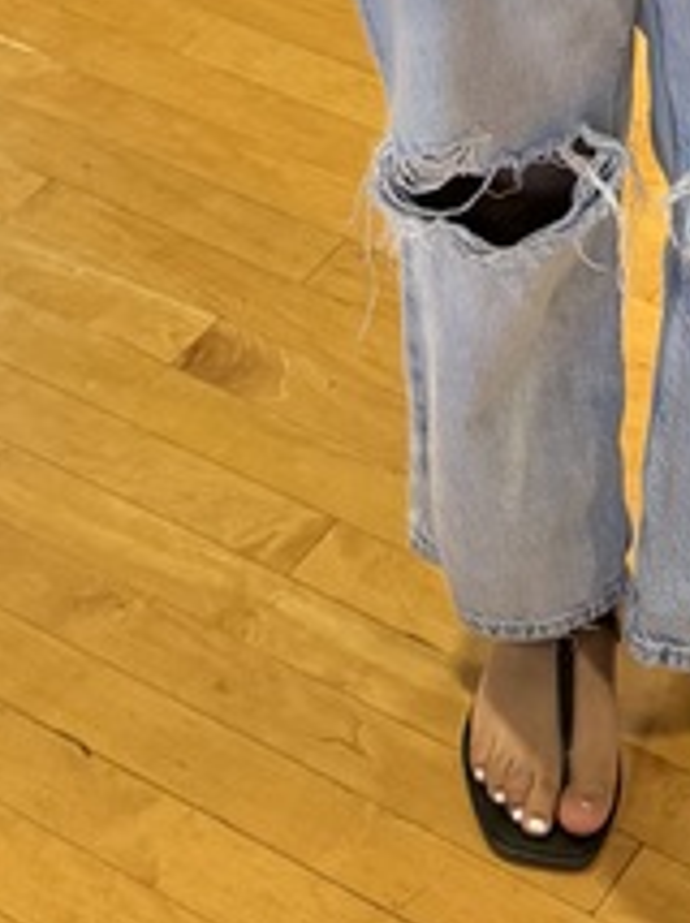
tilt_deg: -18.2
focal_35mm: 115
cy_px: -841
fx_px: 3063
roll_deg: +1.6
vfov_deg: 14.6
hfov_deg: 12.8
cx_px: 548
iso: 200
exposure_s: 1/60
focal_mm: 6.76
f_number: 1.78
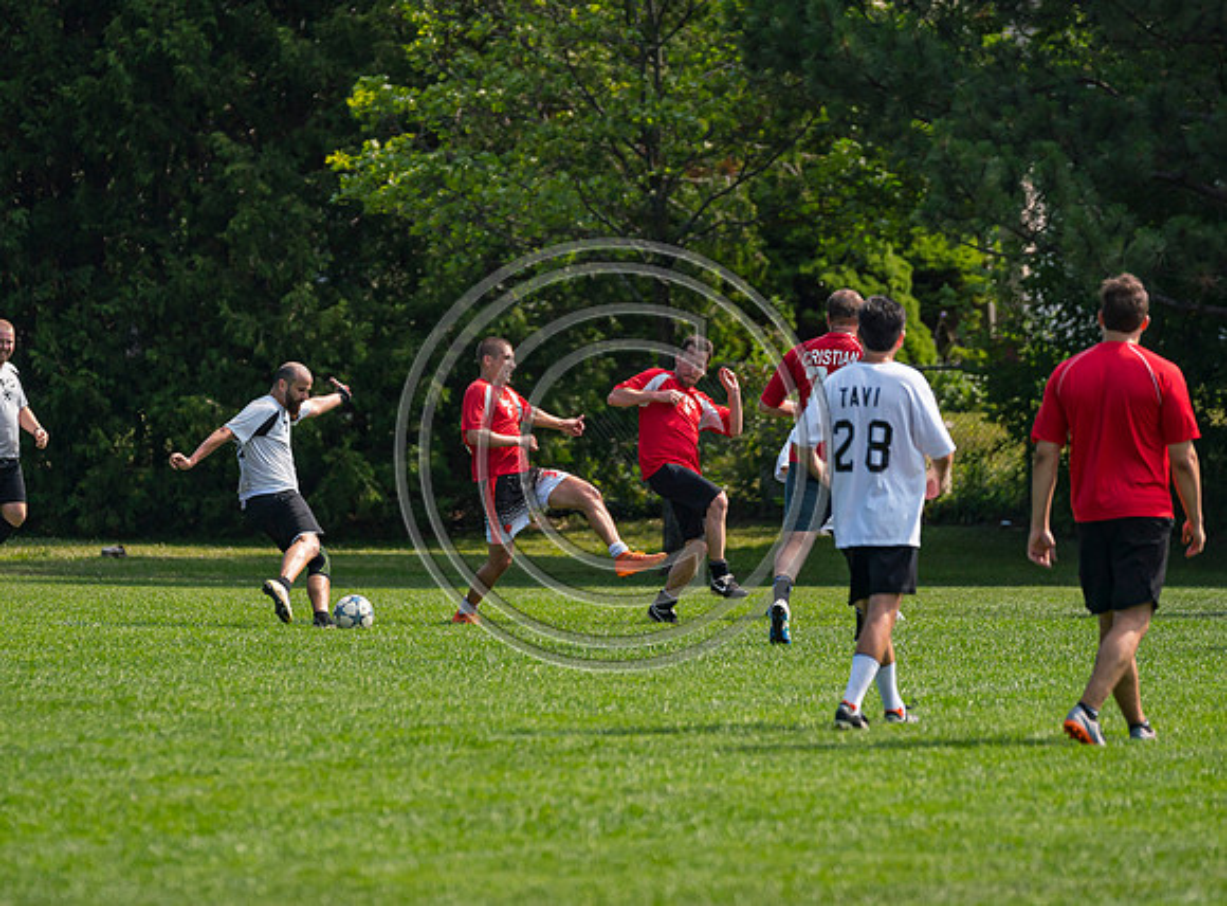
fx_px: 13204
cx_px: 528
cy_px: 444
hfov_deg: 5.3
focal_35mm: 375
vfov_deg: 3.9
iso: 400
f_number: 2.8
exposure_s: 1/5000
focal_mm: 200
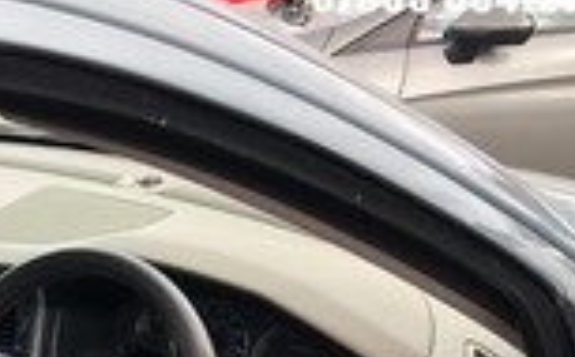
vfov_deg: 18.2
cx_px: -75
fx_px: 1064
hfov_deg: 27.4
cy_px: 413
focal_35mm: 68
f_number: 1.8
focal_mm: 4
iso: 20
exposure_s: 1/245
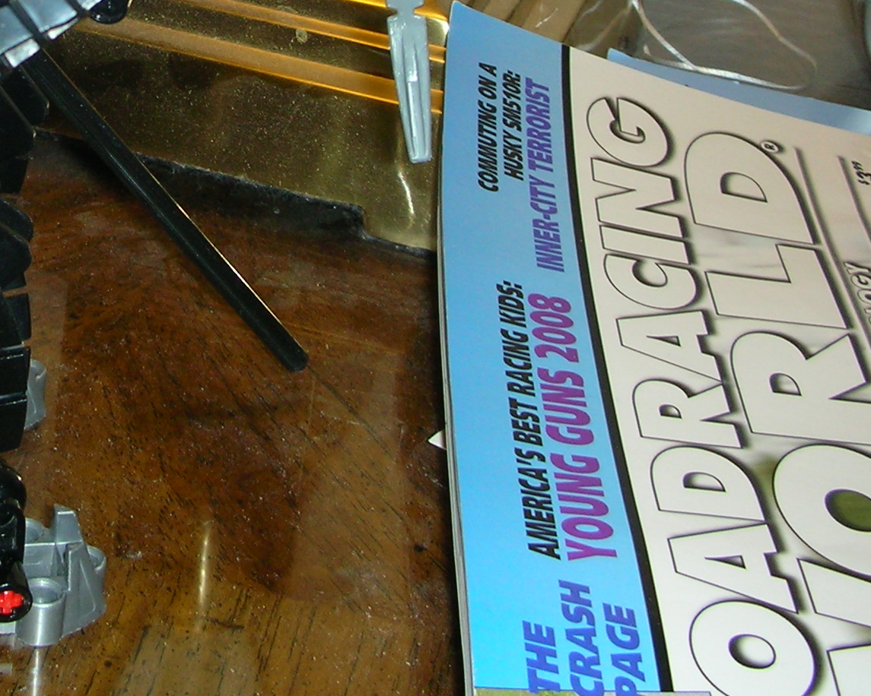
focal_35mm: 84
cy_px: -58
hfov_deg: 22.0
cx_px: 24
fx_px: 2165
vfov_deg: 17.7
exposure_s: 1/60.1
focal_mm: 5.8
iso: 50
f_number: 3
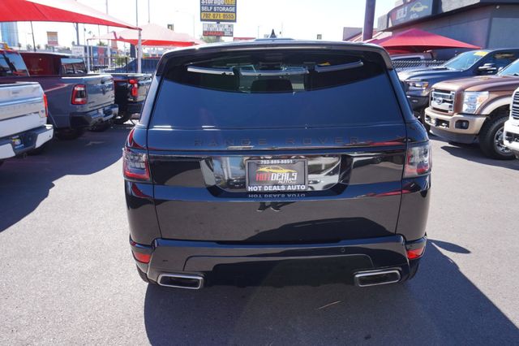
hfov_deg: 62.0
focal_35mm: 30
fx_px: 432
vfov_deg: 43.6
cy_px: 173
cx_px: 260
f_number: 7.1
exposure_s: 1/100
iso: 100
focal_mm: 20
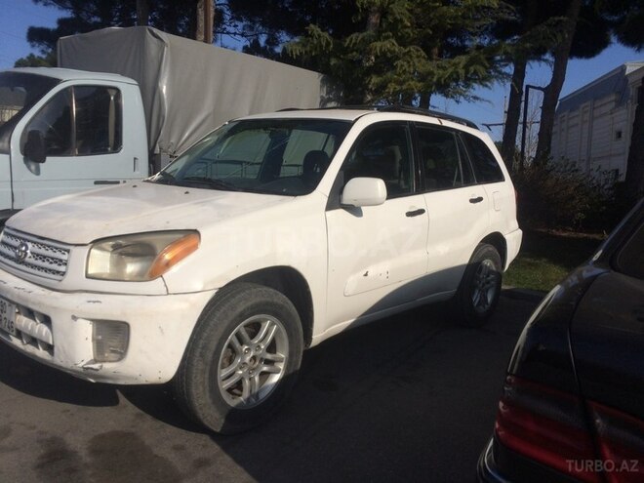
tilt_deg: -5.7
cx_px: 322
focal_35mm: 29
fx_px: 540
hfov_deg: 61.7
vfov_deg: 48.2
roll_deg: +0.8
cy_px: 242
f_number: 2.2
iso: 40
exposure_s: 1/5882
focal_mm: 4.15
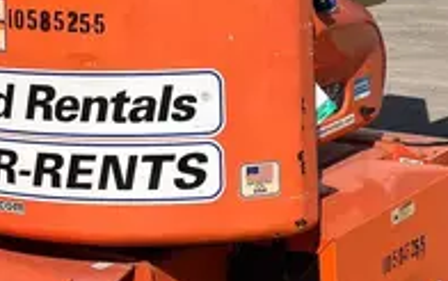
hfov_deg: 20.2
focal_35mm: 103
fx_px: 1259
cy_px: -17
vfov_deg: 12.5
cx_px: 261
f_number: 1.6
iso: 50
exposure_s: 1/6897
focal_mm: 5.1
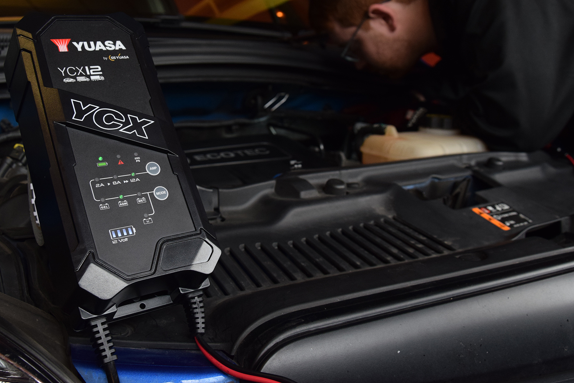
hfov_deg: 50.0
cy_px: 150
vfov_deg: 34.4
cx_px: 274
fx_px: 616
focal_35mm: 39
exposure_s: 1/125
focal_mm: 21
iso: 800
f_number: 6.3
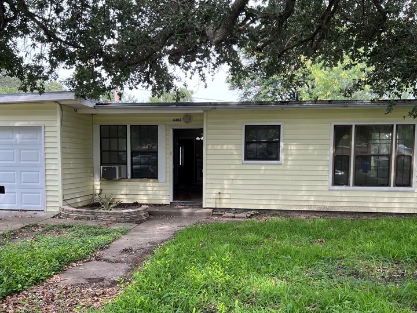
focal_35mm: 37
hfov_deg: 50.1
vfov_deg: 38.4
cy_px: 196
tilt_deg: -5.7
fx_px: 446
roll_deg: -2.0
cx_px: 194
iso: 50
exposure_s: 1/513
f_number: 1.5
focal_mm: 5.7
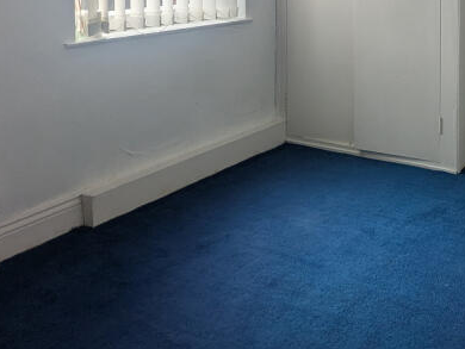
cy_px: -21
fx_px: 565
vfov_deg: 31.1
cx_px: 415
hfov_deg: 41.4
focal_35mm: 42
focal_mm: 2.35
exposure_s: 1/329
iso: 57
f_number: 2.2
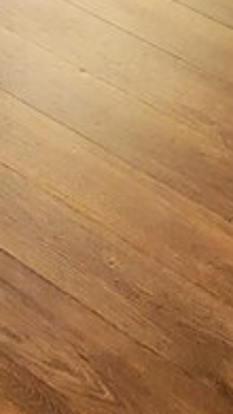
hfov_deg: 9.7
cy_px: -675
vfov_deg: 12.6
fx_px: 1271
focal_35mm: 116
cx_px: -252
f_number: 2.2
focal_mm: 2.2
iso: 100
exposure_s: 1/60.2
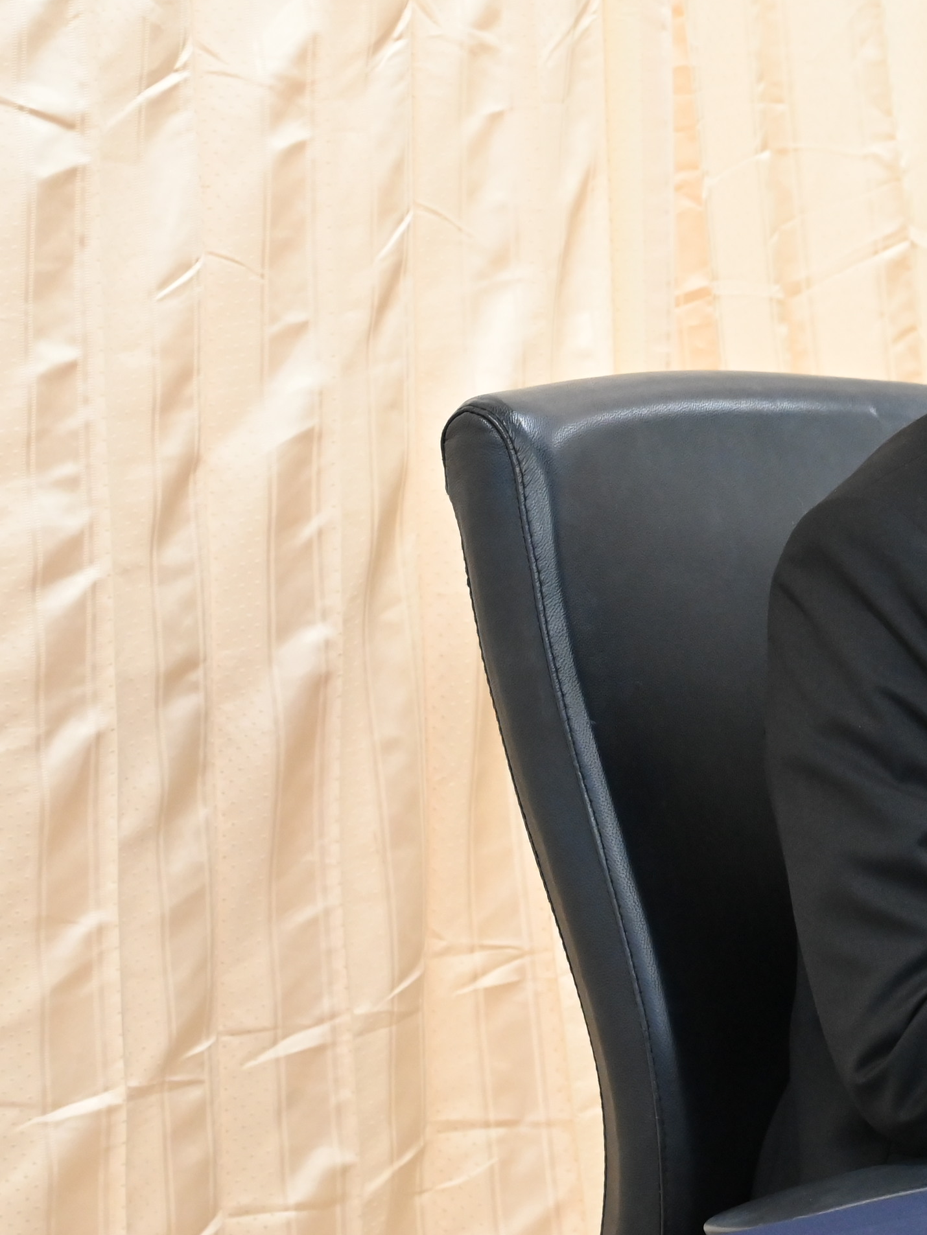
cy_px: 574
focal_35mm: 137
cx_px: 1312
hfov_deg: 10.5
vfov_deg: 14.4
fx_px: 4891
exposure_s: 1/50
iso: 3200
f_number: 5.6
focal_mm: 60
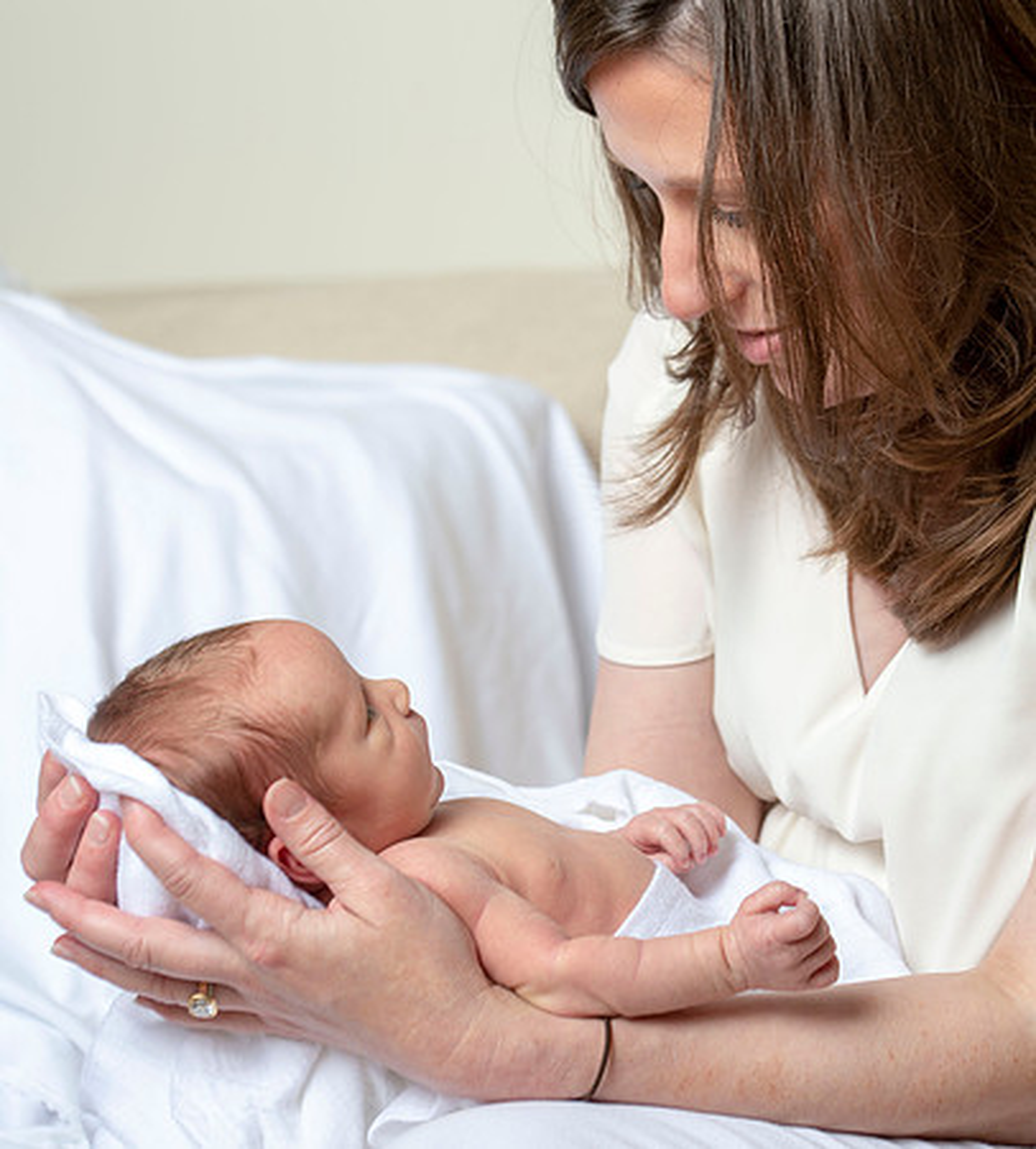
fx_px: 4616
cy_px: 579
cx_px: 549
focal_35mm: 129
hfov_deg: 12.8
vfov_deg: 14.2
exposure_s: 1/160
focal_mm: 95
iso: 200
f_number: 5.6
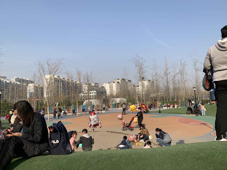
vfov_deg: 53.1
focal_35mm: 26
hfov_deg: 67.3
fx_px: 170
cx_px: 114
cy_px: 85
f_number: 1.8
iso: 25
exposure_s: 1/2033
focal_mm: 4.25
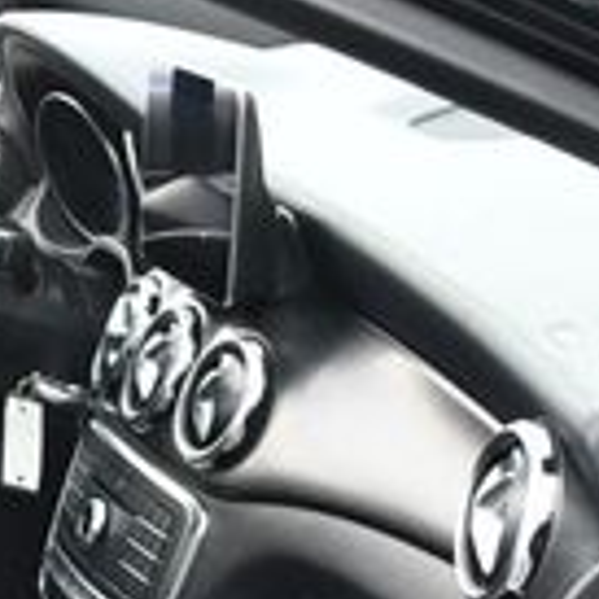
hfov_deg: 12.0
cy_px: 748
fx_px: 2800
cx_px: -101
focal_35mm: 143
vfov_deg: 11.9
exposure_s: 1/250
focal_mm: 18
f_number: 3.5
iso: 450
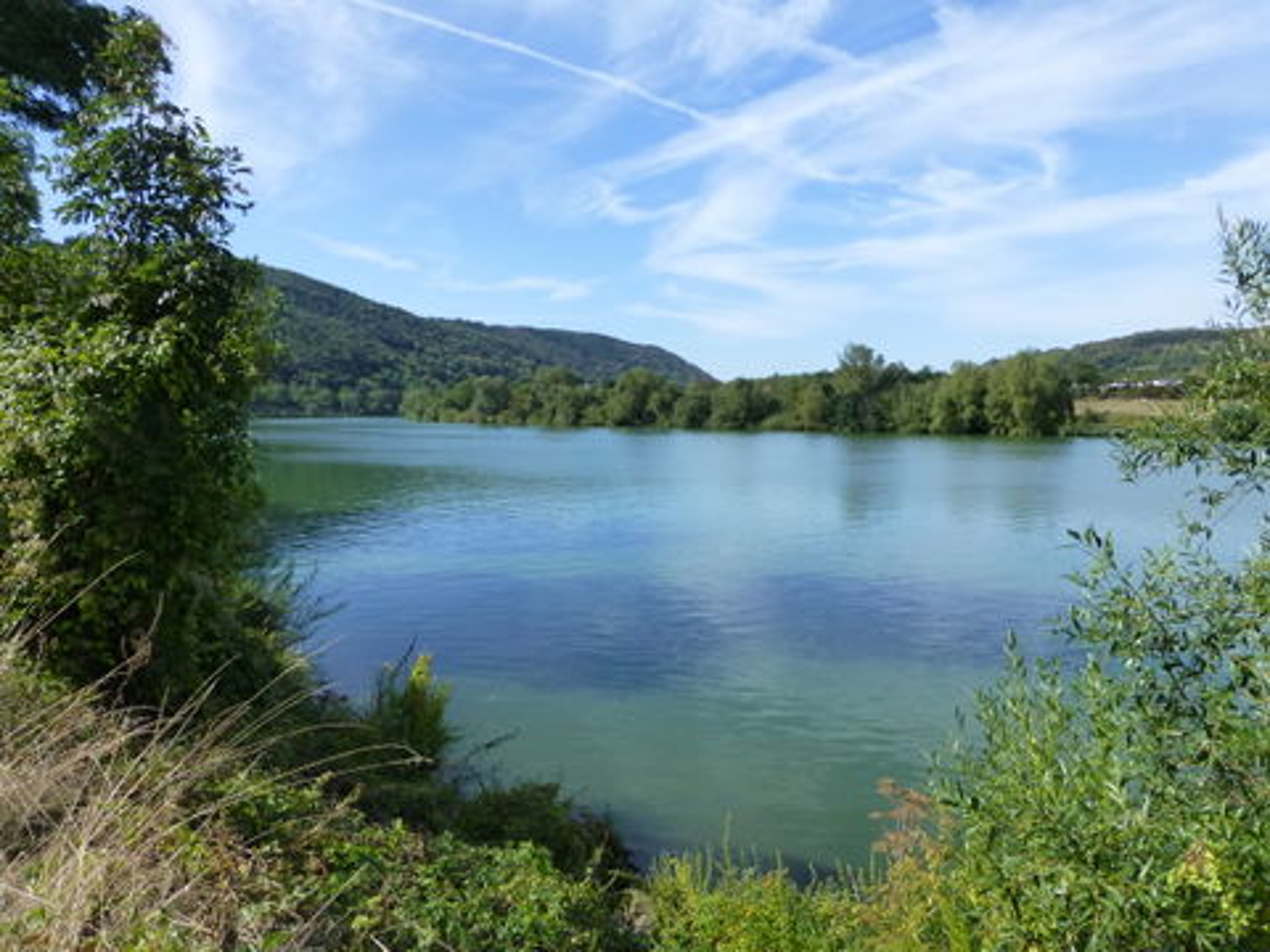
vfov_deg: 56.8
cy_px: 476
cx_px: 635
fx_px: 881
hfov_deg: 71.6
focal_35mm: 24
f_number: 4
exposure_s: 1/640
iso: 160
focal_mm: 4.3
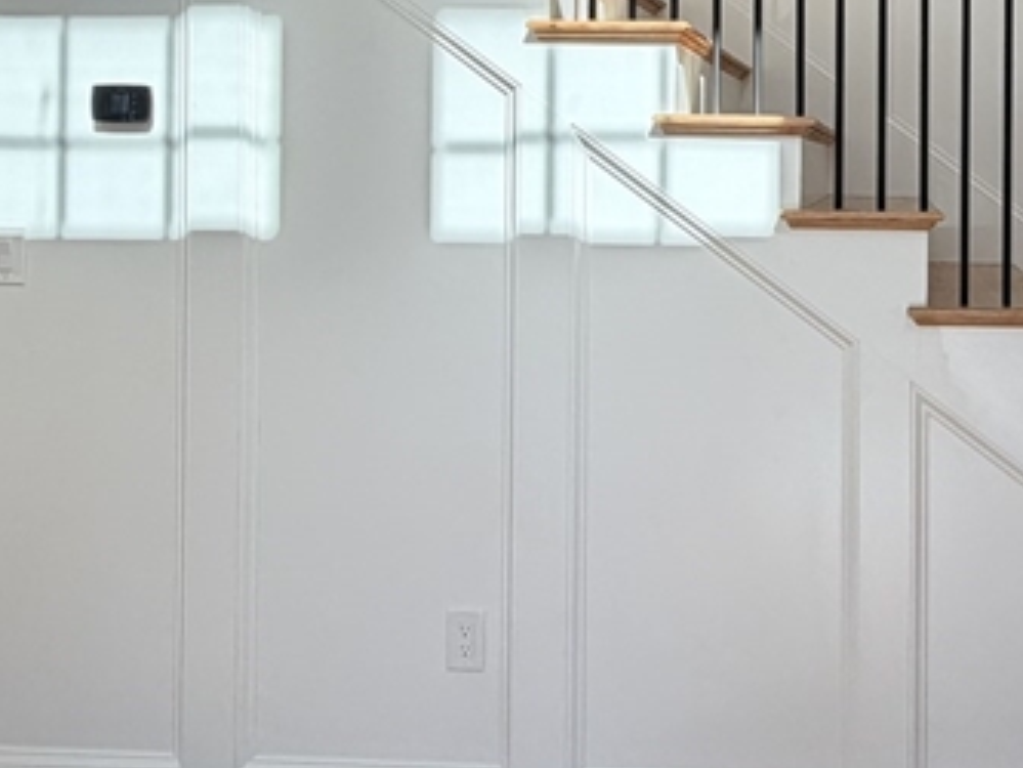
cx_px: 833
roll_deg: -0.4
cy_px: 144
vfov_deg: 32.6
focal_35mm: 43
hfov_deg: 41.7
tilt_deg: +1.2
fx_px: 1271
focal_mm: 2.22
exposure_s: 1/346
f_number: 2.2
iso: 50
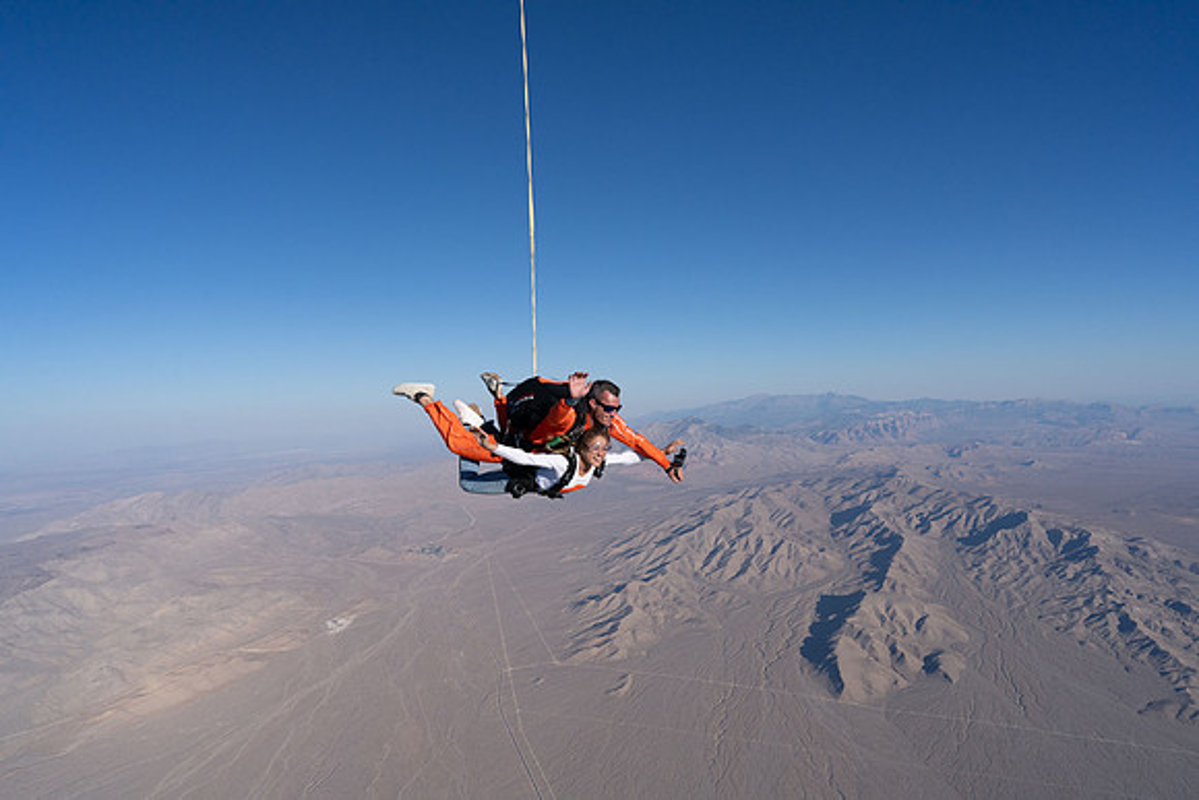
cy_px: 400
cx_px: 600
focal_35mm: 24
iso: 800
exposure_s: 1/2000
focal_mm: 24
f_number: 11
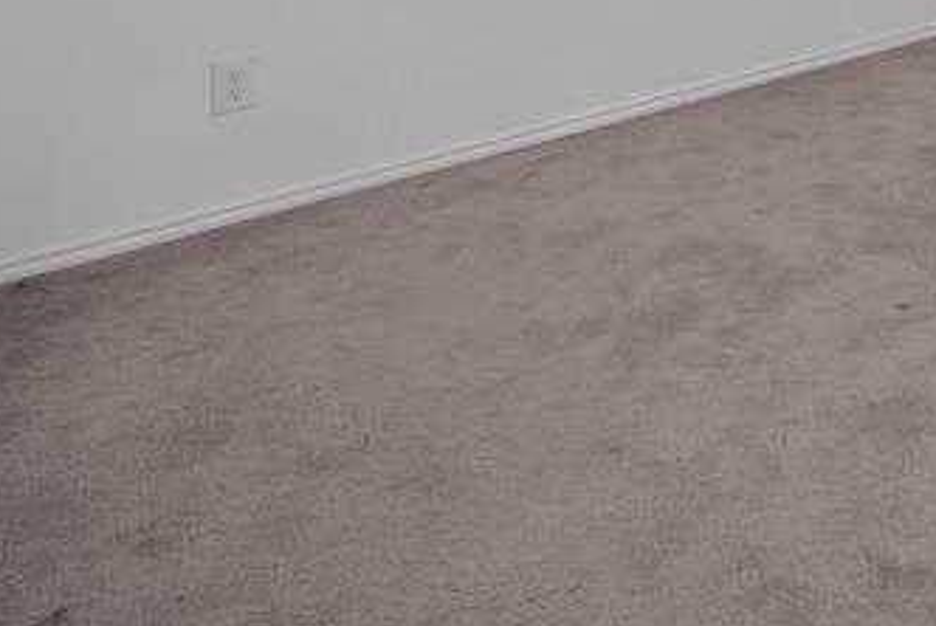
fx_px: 963
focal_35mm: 37
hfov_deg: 38.2
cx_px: 1128
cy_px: -299
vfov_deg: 26.6
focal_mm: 12
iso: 640
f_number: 9
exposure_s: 1/8
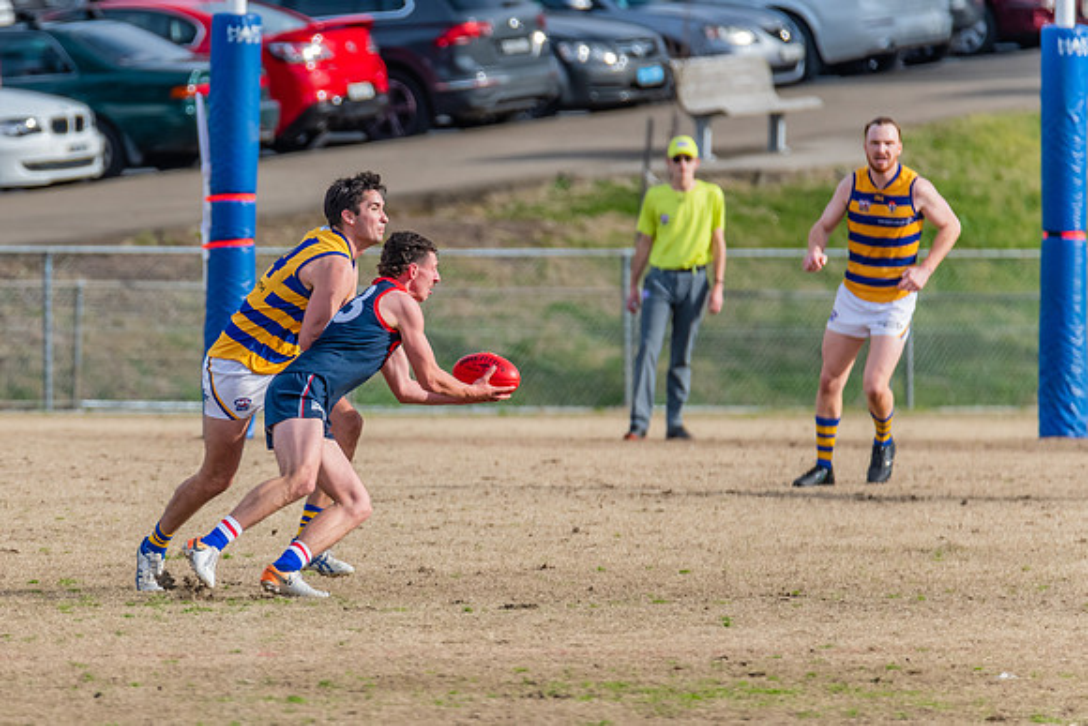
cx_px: 312
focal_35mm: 730
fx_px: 22071
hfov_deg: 2.8
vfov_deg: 1.9
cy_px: 352
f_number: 7.1
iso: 800
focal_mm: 500
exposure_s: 1/1600
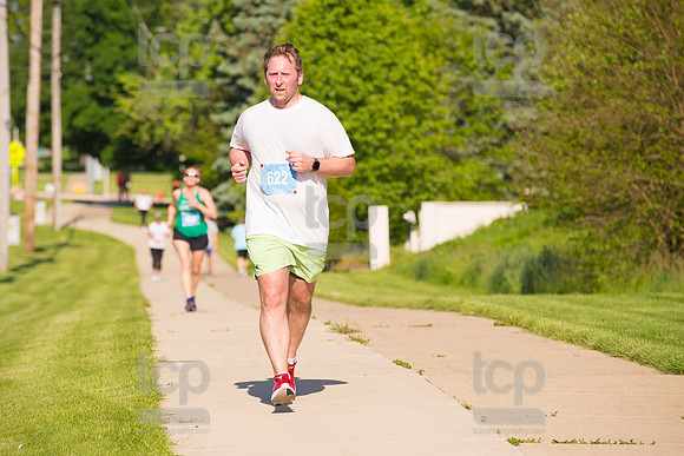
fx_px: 3801
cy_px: 228
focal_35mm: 200
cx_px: 342
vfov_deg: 6.9
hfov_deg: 10.3
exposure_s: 1/2000
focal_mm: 200
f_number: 5.6
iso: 400
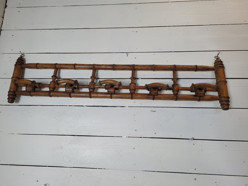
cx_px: 124
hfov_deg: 67.3
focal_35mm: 26
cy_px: 93
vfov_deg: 53.1
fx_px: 186
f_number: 1.8
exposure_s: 1/100
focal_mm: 5.4
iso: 160
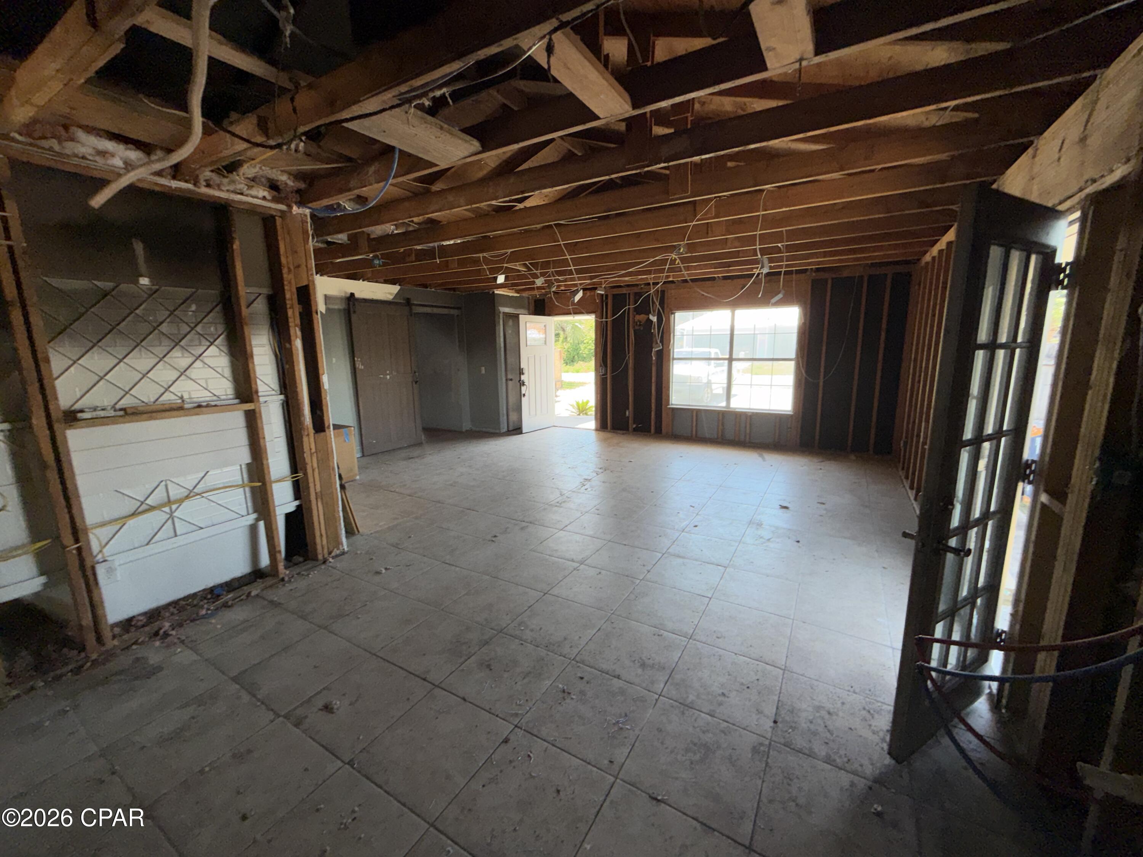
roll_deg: +0.7
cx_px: 572
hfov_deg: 102.1
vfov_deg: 85.7
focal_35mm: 14
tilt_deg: -11.1
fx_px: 462
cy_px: 428
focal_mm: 2.22
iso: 32
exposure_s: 1/121
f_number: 2.2
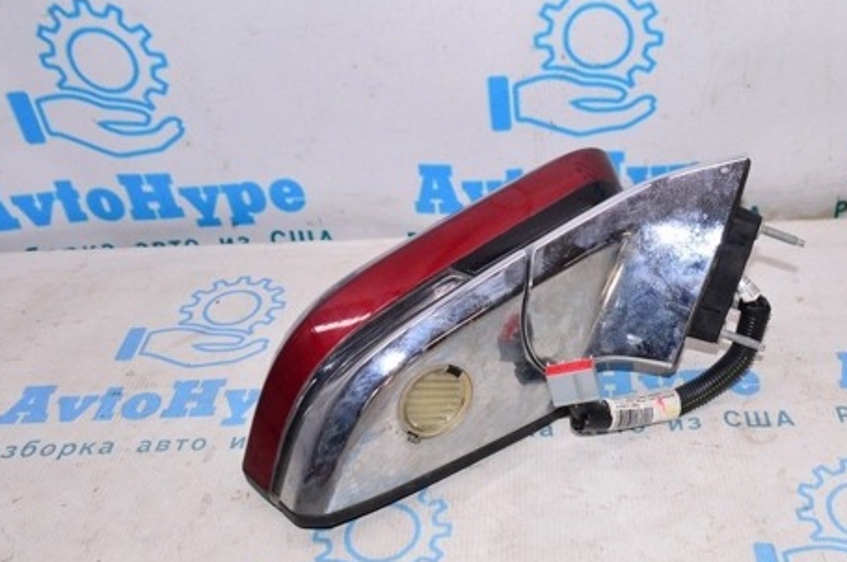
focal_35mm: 38
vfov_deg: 35.0
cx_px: 571
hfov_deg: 49.8
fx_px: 893
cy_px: 282
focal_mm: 18
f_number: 8
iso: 1600
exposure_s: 1/200
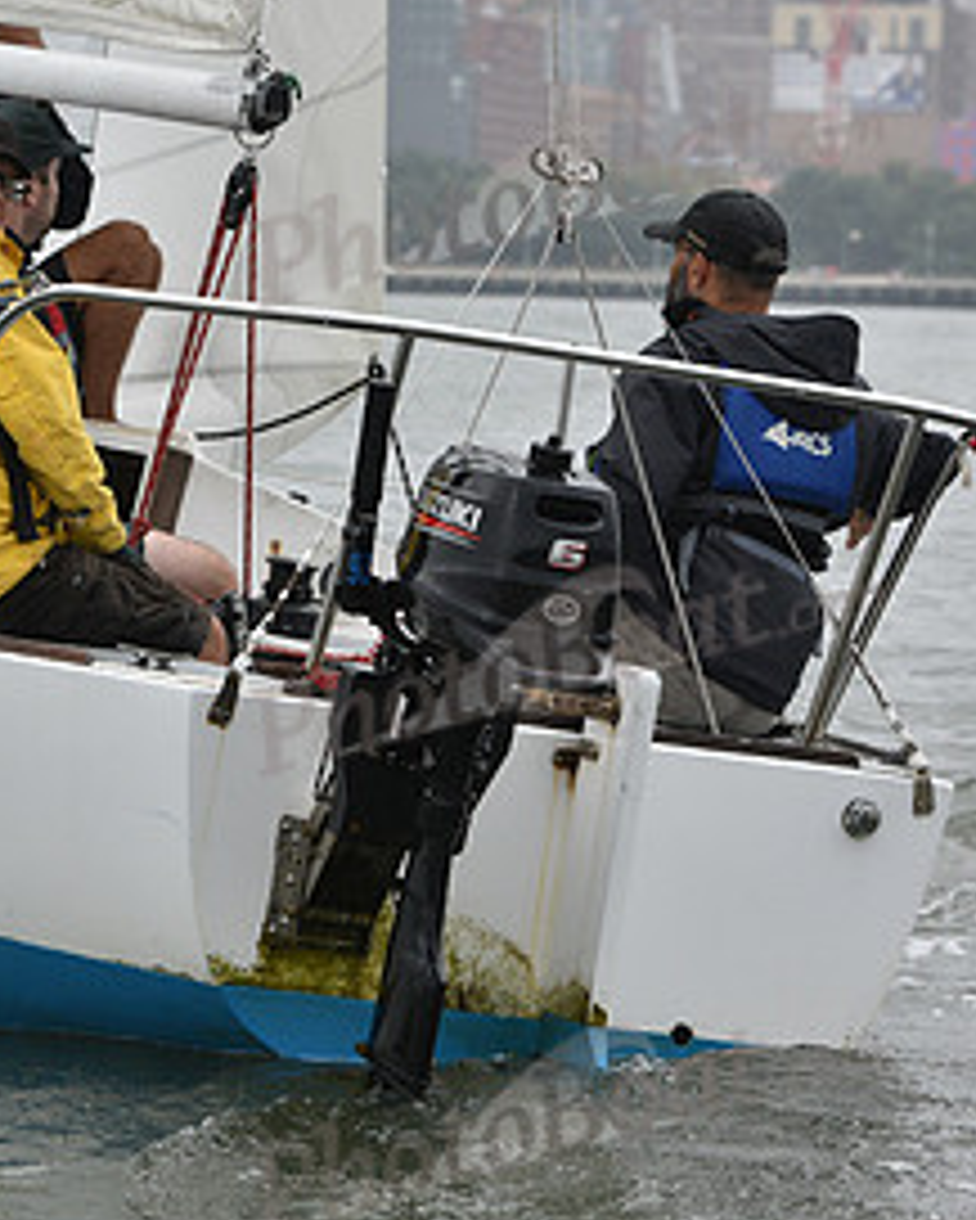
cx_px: 22
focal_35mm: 197
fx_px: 7109
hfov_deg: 7.8
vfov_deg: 9.8
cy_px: 488
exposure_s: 1/800
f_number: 5.6
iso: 400
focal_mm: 98
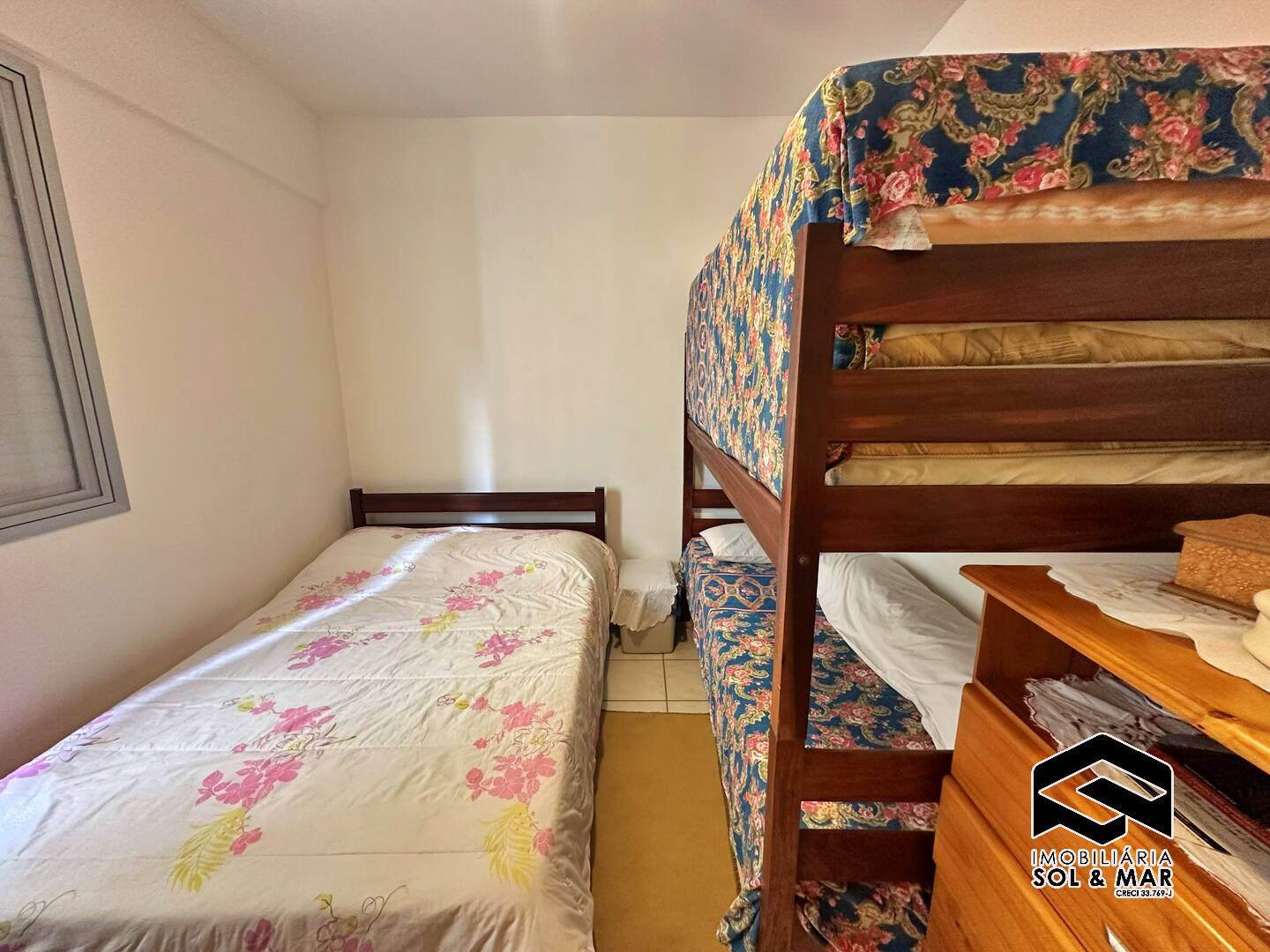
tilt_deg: -11.6
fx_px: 514
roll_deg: +0.1
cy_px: 476
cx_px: 635
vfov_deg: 85.7
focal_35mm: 14
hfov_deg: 102.1
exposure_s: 1/60
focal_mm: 2.22
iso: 250
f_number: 2.2
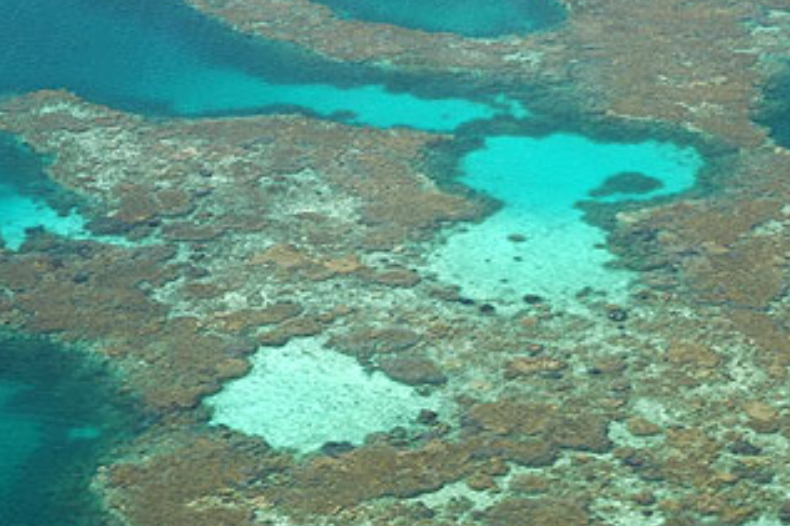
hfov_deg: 20.8
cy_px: 218
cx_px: 416
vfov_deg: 13.9
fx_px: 2149
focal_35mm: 98
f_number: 13
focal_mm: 46
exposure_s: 1/125
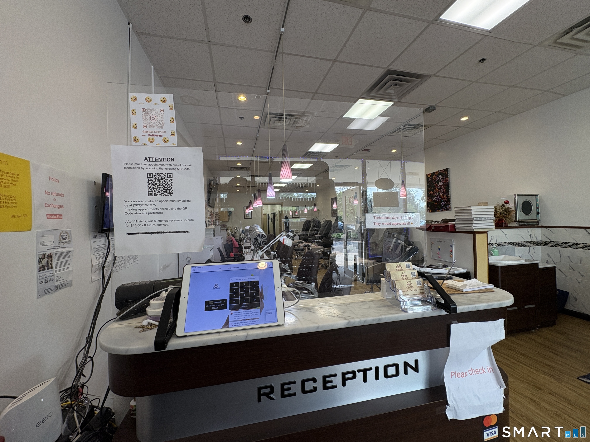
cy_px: 221
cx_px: 295
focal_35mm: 14
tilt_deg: +0.4
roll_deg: +1.5
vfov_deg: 85.7
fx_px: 239
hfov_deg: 102.1
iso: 125
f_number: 2.2
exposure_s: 1/120
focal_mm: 2.22
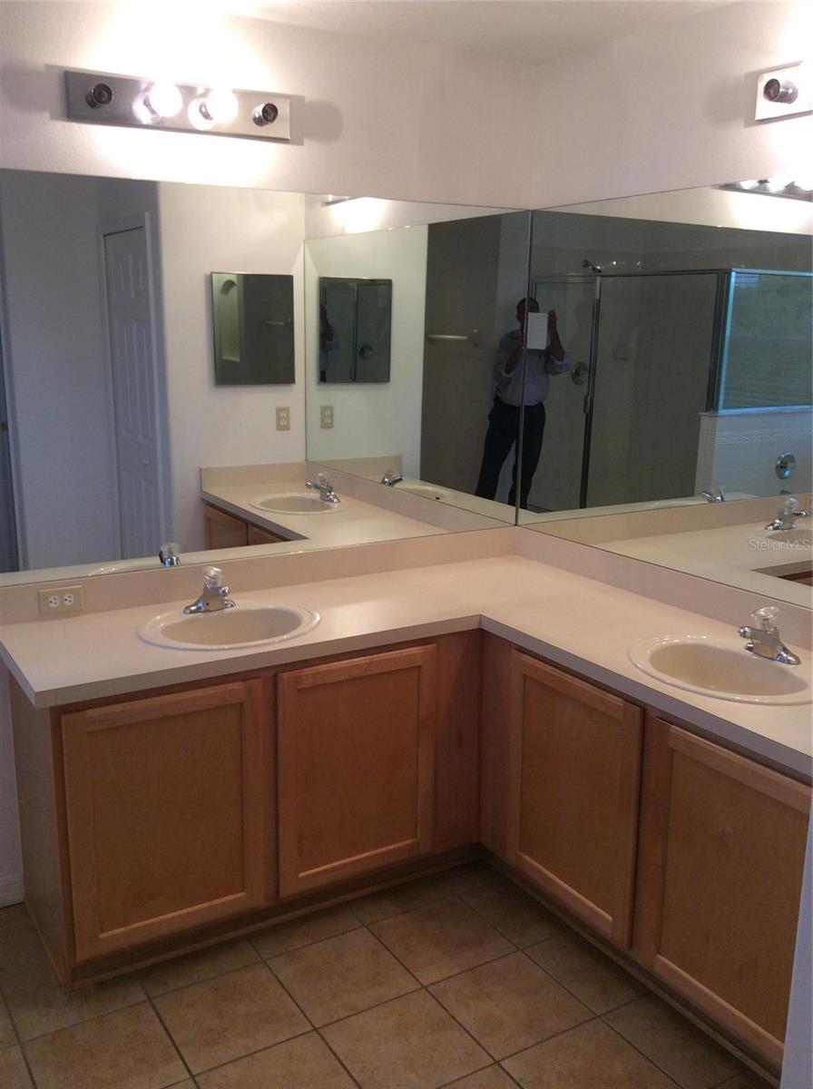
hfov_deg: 42.8
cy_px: 544
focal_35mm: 33
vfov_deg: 55.4
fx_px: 1036
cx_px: 406
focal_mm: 3.3
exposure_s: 1/24
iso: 64
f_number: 2.4
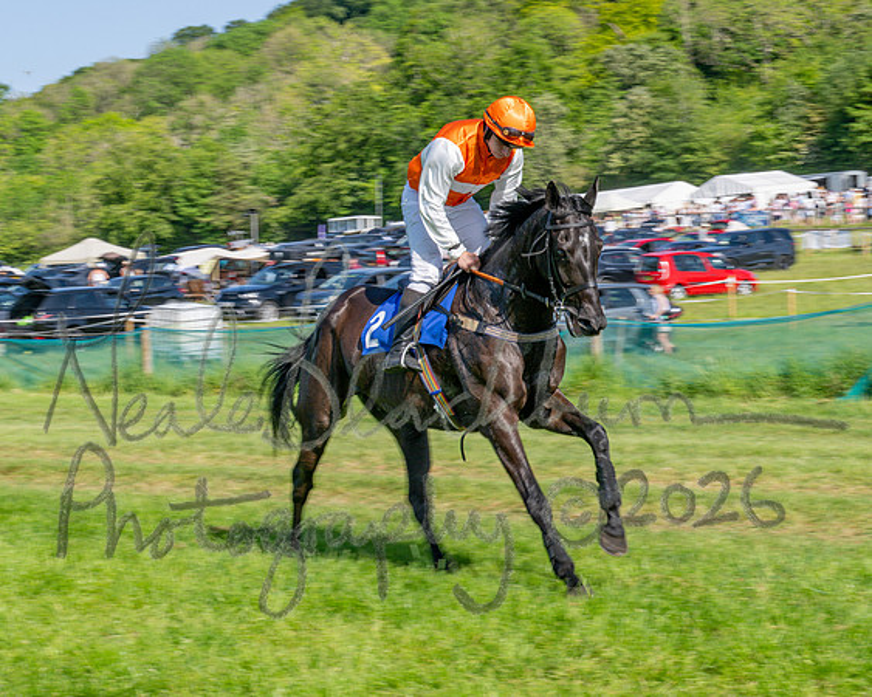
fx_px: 2712
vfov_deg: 14.6
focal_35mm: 105
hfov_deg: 18.2
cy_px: 325
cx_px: 245
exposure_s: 1/160
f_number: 16
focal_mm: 70
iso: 100
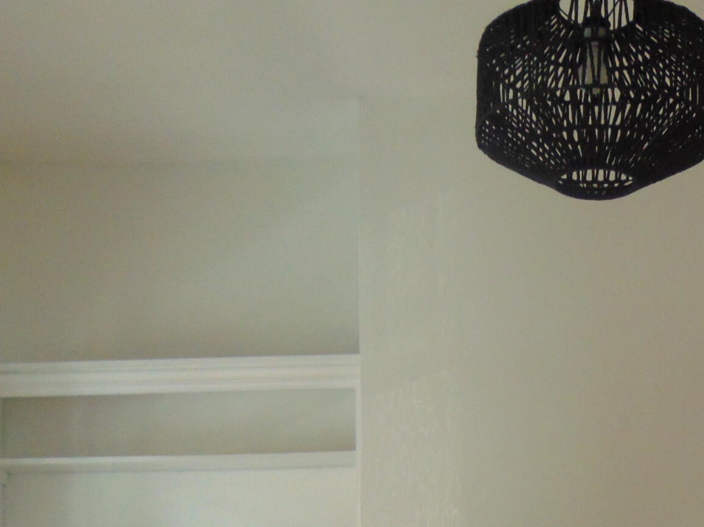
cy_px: 620
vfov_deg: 21.1
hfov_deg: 29.4
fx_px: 1322
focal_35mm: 65
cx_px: 530
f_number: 3
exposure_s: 1/30
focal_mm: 4.5
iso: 160
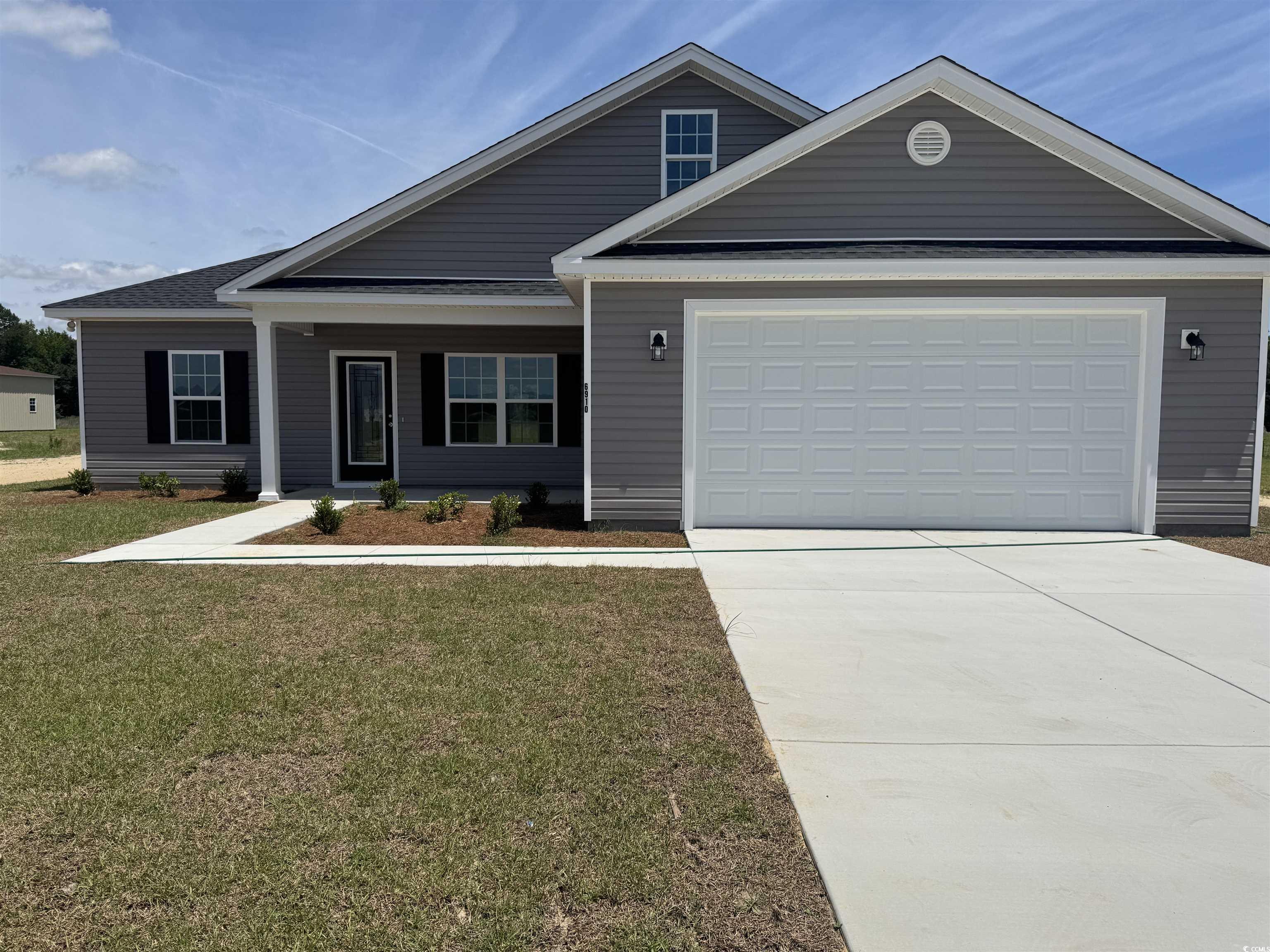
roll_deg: -0.1
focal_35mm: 24
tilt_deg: -2.4
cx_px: 635
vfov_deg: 56.8
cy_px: 476
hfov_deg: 71.6
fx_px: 881
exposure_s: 1/10417
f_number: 1.78
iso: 80
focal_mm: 6.76
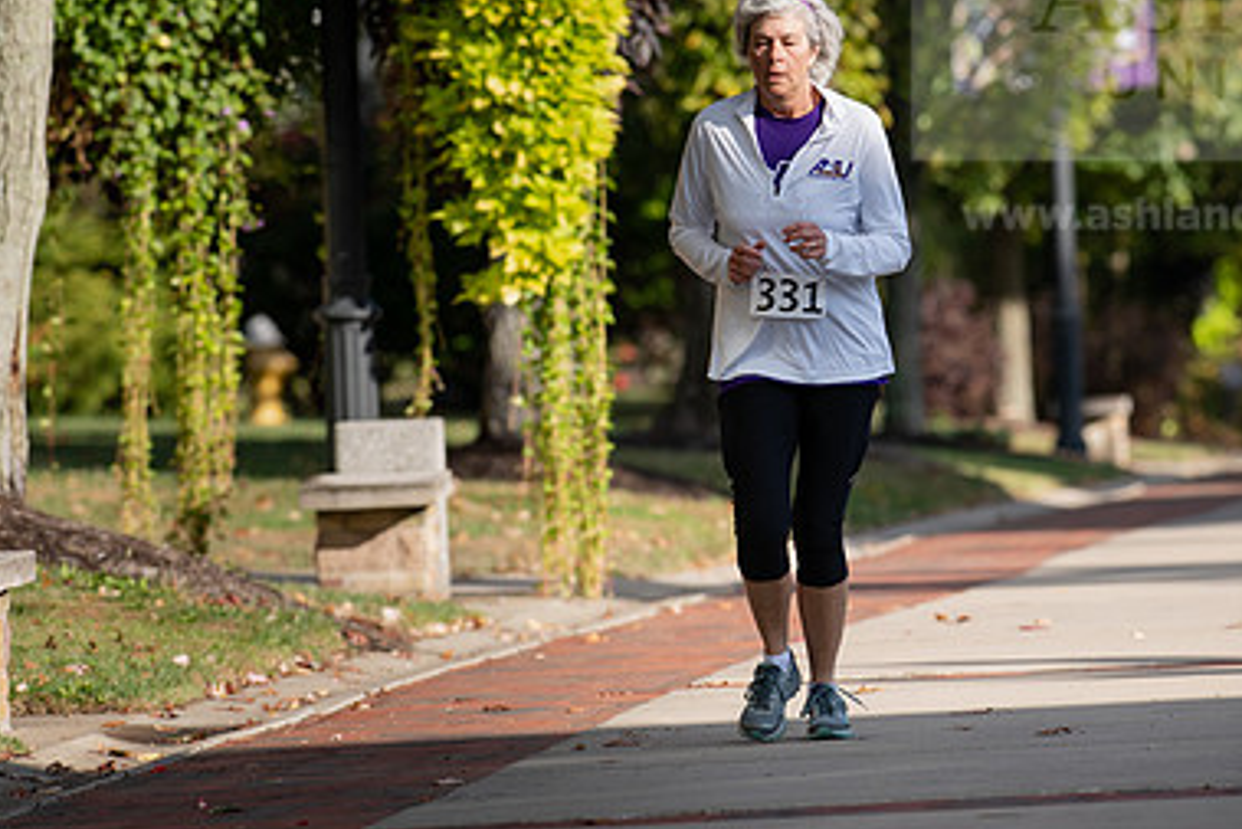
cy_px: 283
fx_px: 15841
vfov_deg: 3.0
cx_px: 813
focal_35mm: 459
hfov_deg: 4.5
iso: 200
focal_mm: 300
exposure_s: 1/640
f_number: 5.6
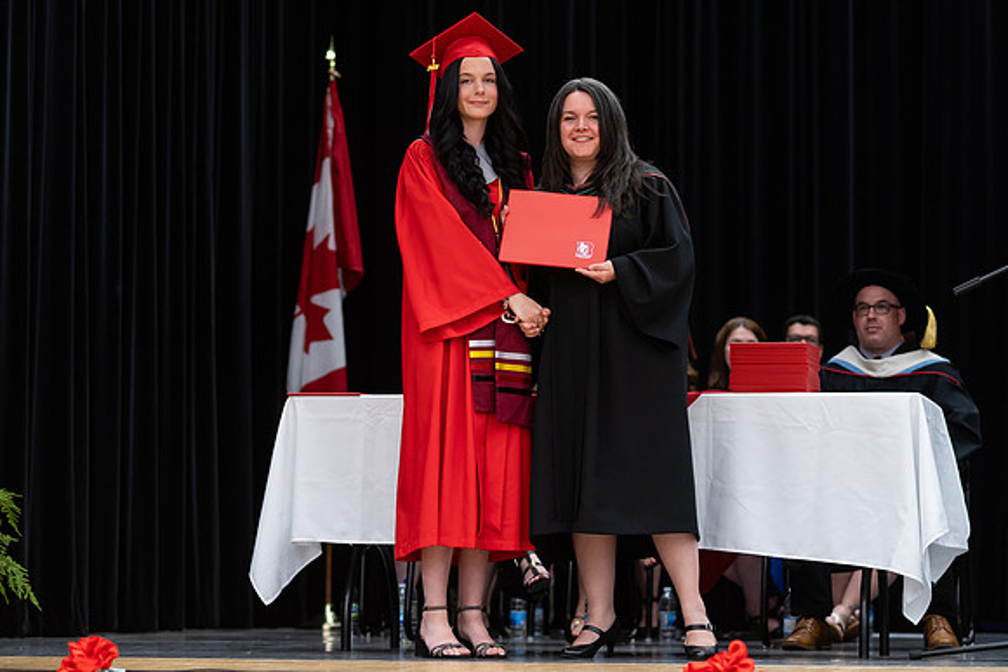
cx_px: 504
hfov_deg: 18.0
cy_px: 357
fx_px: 3190
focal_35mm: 114
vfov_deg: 12.0
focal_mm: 85
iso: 1000
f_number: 2.8
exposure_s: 1/200
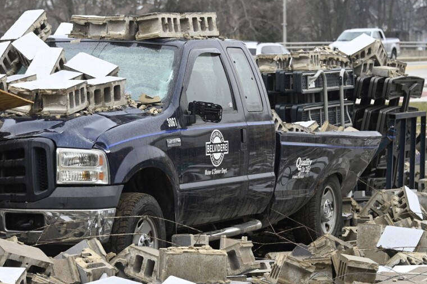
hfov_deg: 13.6
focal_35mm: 151
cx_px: 207
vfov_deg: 9.1
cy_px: 143
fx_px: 1789
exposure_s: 1/1250
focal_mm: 112
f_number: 7.1
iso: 1250
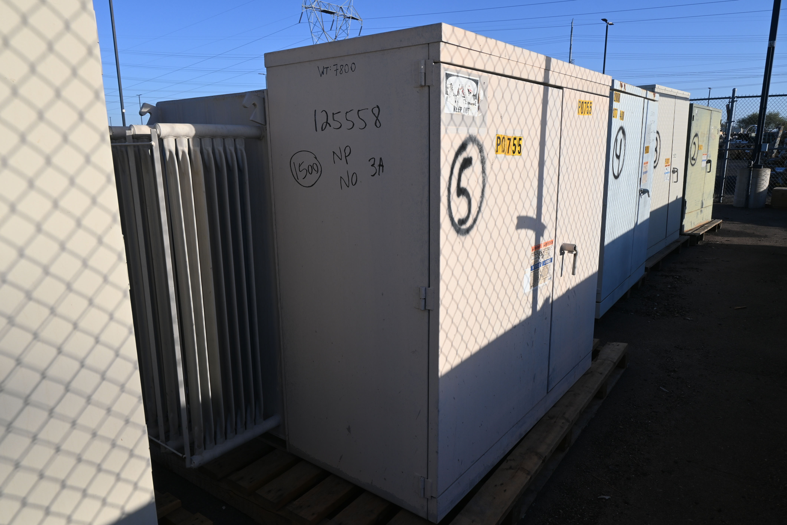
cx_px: 394
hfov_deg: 73.7
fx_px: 525
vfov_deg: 53.1
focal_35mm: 24
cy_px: 262
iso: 100
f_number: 6.3
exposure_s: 1/320
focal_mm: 16
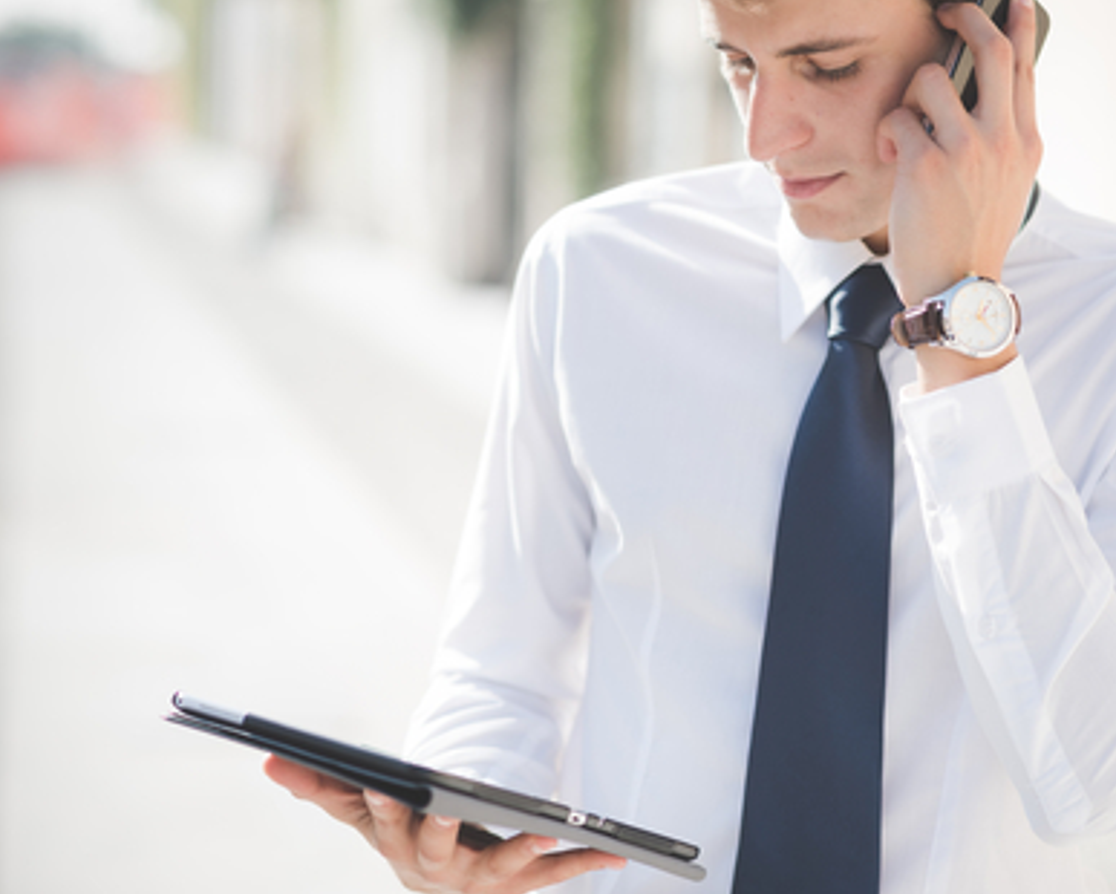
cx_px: 695
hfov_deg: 18.6
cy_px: 459
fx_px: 3404
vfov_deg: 15.0
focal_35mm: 103
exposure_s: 1/640
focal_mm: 85
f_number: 2.8
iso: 100
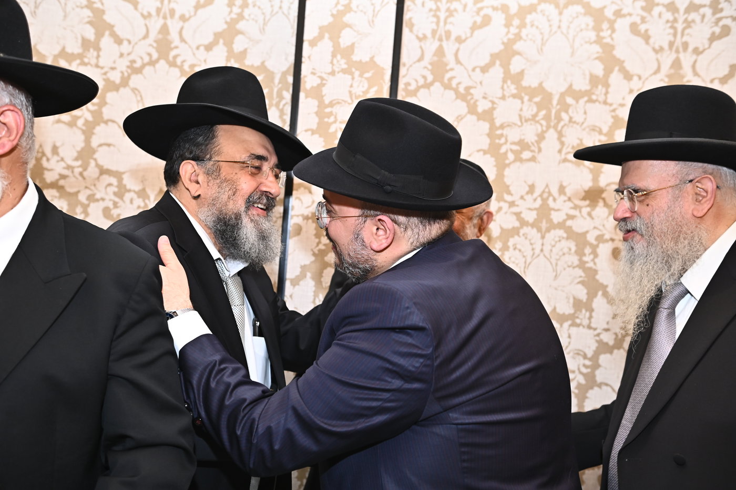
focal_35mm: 38
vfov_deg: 35.0
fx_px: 777
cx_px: 368
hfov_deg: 50.7
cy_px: 245
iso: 1250
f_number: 4
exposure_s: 1/200
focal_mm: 38
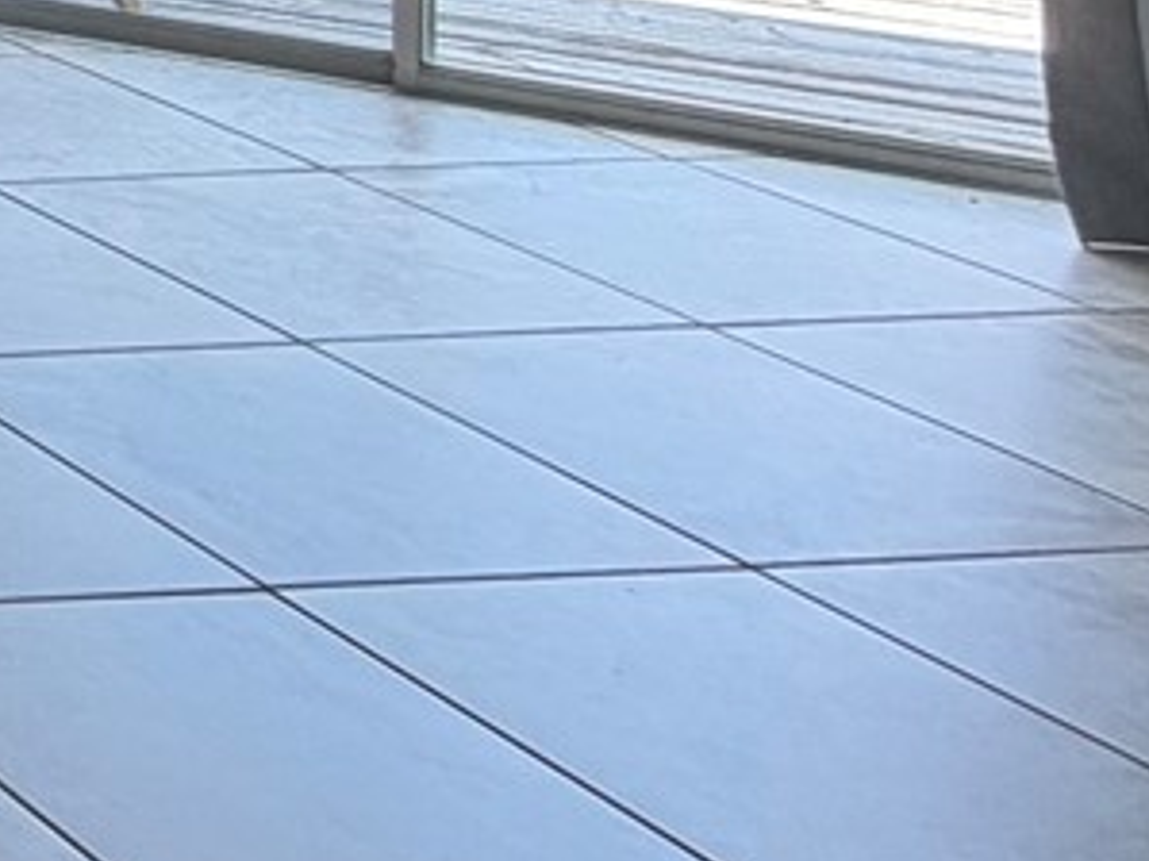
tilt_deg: -3.9
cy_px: -627
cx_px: -1918
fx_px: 2488
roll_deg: +2.6
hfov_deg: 13.3
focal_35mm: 75
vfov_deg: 16.7
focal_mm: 2.22
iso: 80
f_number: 2.2
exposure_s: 1/120
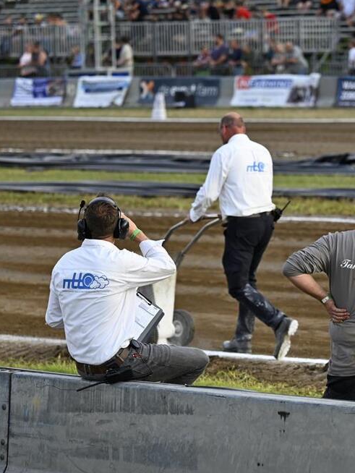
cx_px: 286
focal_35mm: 233
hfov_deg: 6.4
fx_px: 3184
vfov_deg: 8.5
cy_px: 237
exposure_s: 1/320
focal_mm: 160
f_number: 4.8
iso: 320
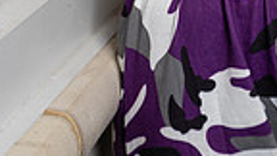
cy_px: -258
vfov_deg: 5.5
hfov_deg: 10.1
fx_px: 1564
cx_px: 229
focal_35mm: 213
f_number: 5.6
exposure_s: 1/250
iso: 100
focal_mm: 65
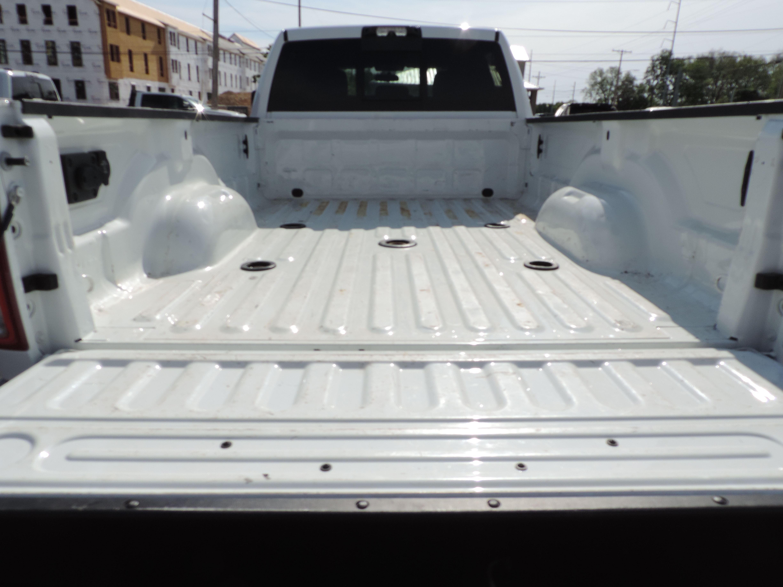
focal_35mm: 24
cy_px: 294
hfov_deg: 71.6
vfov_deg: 56.8
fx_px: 543
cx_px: 392
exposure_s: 1/1250
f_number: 4.2
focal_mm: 4.3
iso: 80
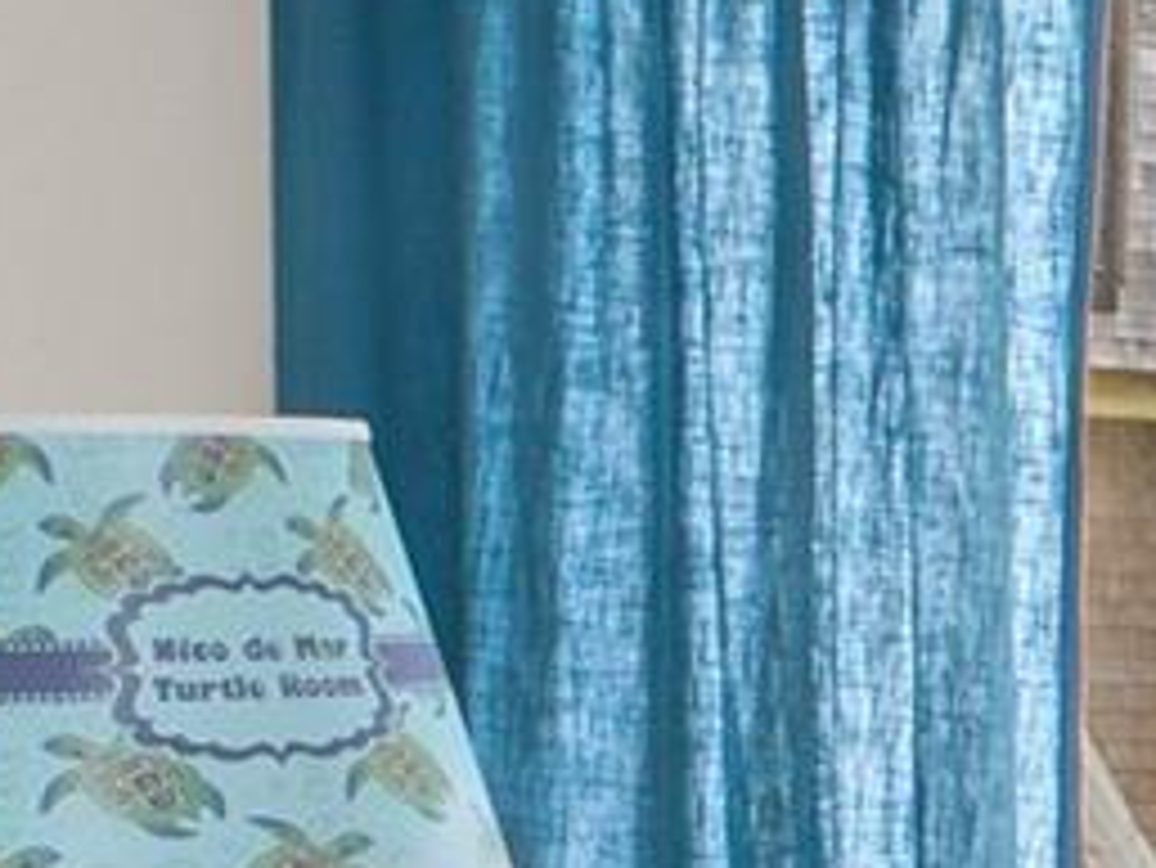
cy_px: 1061
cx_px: 3607
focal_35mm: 107
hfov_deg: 10.8
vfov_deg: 13.4
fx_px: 3575
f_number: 7.1
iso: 320
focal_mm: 14
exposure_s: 1/50
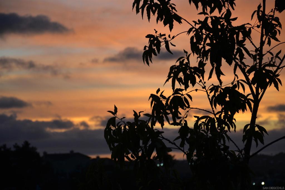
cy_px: 95
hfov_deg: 13.7
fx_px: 1188
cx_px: 142
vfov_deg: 9.2
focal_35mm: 150
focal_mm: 100
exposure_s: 1/125
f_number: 5.6
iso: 250
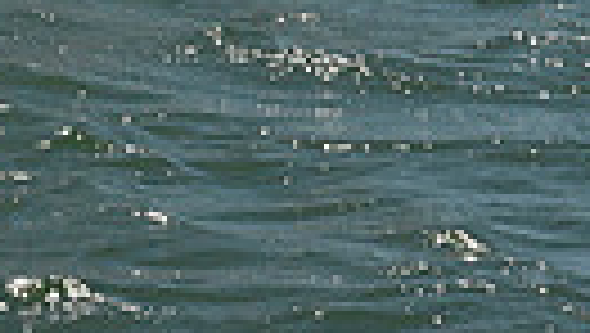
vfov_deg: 3.6
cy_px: -914
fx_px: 5090
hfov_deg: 6.6
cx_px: 47
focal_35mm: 325
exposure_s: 1/800
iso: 320
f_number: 14
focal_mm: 70
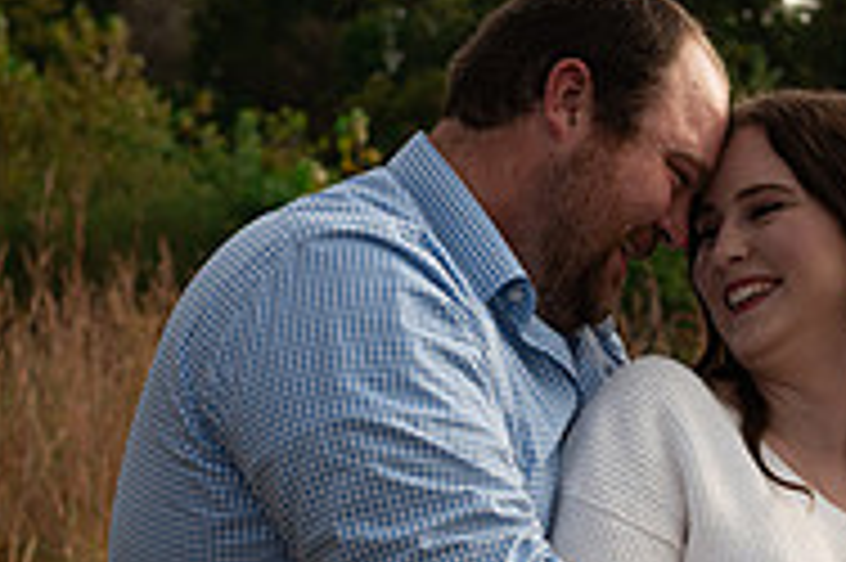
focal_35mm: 108
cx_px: 630
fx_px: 2536
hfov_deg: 18.8
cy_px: 483
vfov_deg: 12.6
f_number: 5
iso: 100
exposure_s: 1/640
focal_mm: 35
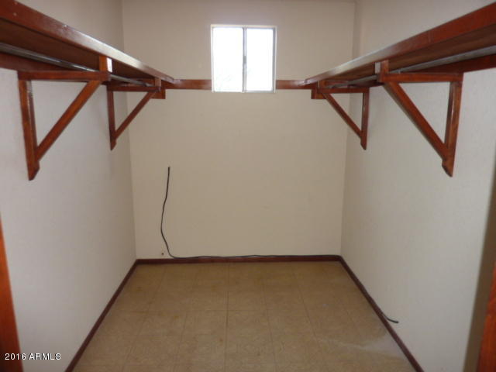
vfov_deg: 54.9
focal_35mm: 25
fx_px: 358
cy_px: 186
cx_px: 248
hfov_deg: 69.4
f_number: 3.3
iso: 160
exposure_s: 1/30
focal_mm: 4.1
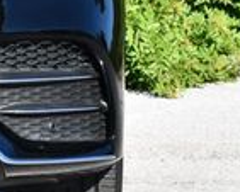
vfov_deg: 4.3
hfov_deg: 5.3
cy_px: -82
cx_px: -231
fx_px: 2552
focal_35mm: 359
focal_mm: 42
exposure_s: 1/250
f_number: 8
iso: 180
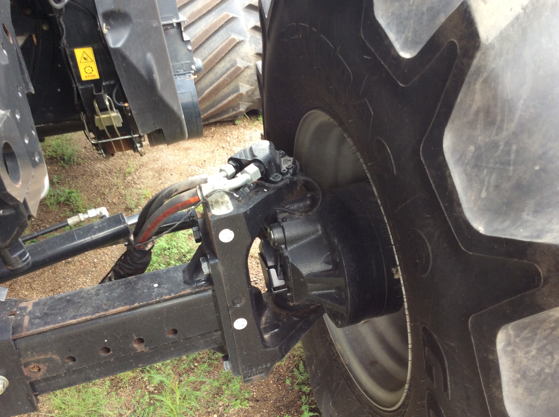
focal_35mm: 32
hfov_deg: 56.9
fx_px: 516
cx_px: 280
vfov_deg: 44.1
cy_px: 208
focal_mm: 3.3
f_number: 2.4
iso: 40
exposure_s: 1/40
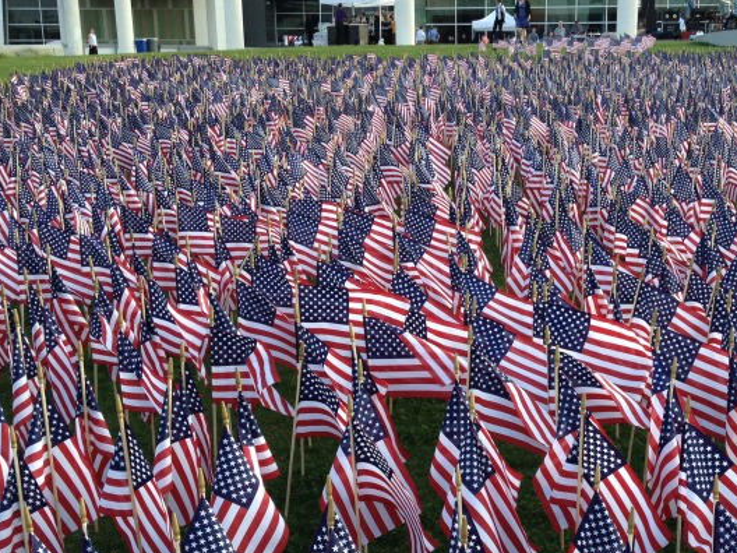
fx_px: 1128
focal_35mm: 53
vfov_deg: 27.1
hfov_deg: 35.8
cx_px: 489
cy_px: 418
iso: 50
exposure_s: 1/298
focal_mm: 4.28
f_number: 2.4
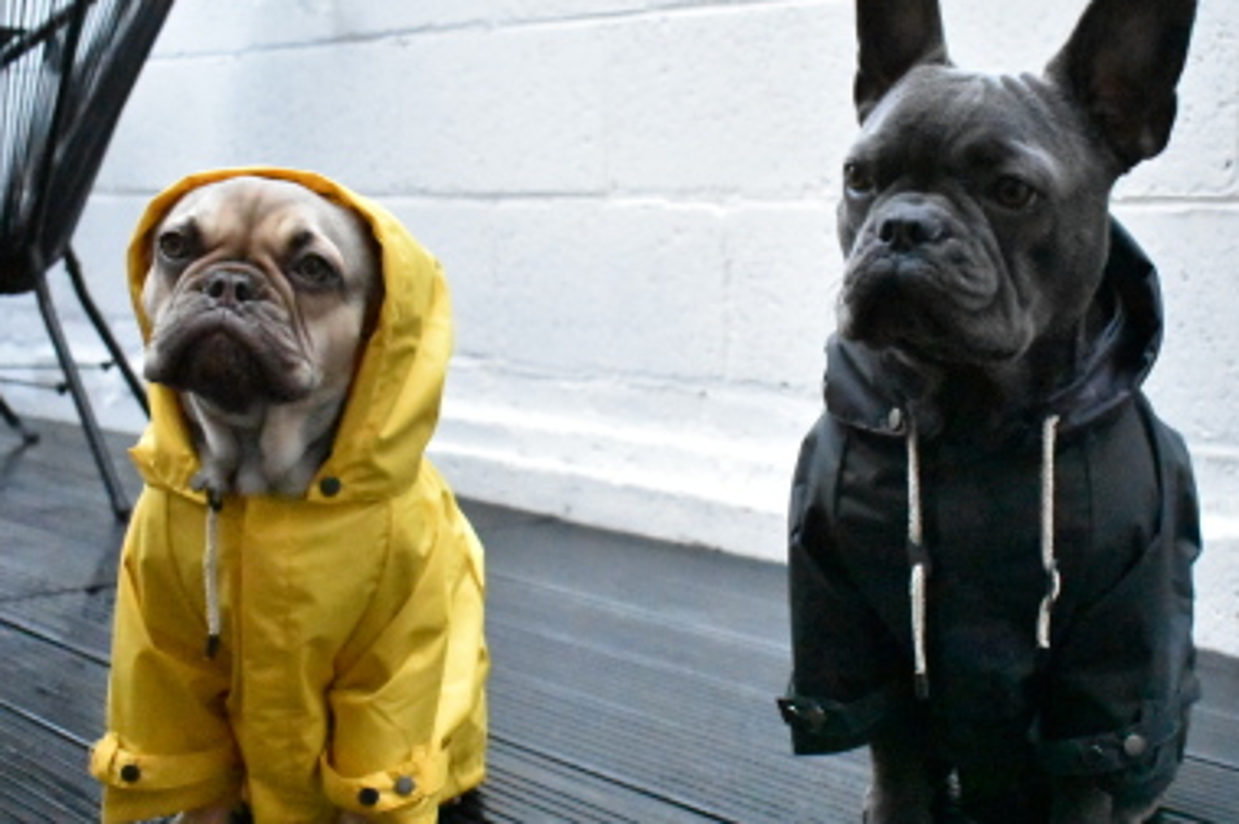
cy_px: 443
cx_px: 719
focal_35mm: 51
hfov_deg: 39.0
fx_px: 1743
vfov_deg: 26.6
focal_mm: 25
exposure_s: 1/4000
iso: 25600
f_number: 4
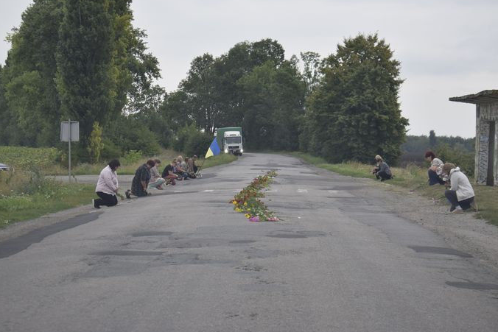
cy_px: 162
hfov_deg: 22.2
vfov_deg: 14.9
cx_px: 238
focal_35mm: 92
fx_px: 1267
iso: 200
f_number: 5.6
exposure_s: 1/250
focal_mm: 55
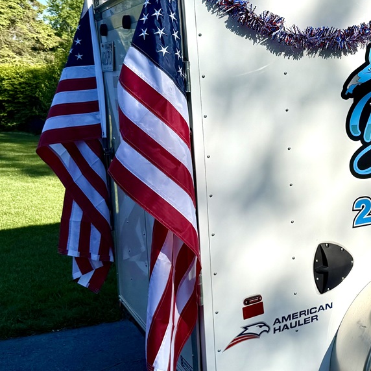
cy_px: 137
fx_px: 643
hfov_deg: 31.0
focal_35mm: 53
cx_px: 318
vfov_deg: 32.0
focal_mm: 6.76
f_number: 1.78
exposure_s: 1/7353
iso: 80
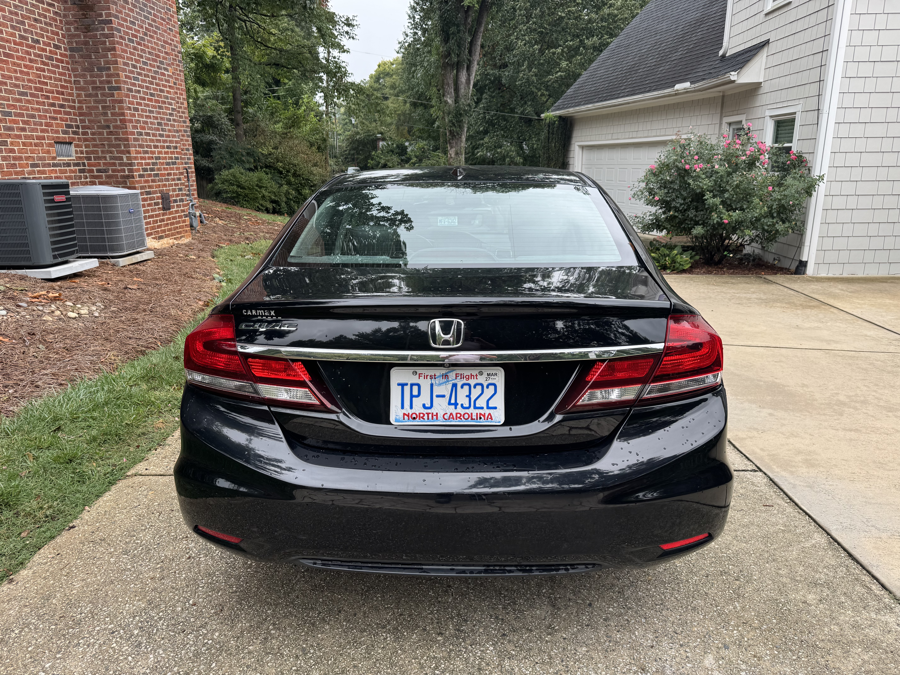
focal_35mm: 24
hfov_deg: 71.6
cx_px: 450
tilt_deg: -16.8
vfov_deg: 56.8
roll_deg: +0.6
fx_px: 624
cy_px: 338
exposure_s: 1/707
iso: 80
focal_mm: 6.76
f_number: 1.78
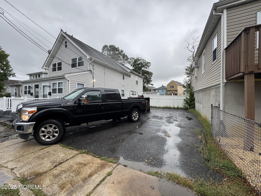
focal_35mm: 14
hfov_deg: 102.1
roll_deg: -0.6
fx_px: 106
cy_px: 98
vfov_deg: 85.7
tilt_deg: -0.7
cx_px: 130
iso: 80
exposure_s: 1/99
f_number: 2.2
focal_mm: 2.22
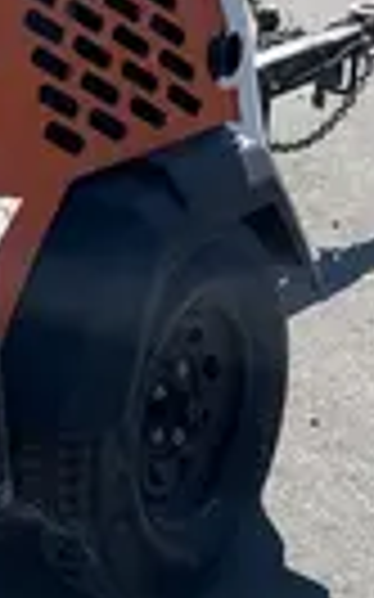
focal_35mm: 114
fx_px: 1861
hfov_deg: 11.2
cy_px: -101
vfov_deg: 17.5
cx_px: -126
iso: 50
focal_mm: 5.1
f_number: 1.6
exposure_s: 1/4149
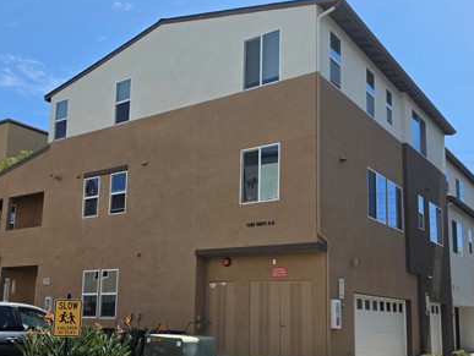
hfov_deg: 48.9
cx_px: 229
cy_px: 228
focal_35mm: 38
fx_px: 521
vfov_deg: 37.5
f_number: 1.4
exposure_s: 1/5955
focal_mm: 6.5
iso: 64
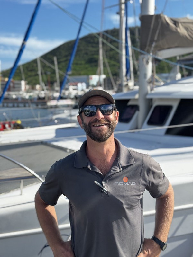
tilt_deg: -6.4
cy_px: 128
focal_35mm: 48
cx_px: 96
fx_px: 357
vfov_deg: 39.7
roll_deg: +0.7
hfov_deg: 30.3
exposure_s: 1/2110
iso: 64
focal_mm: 6.76
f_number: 1.78
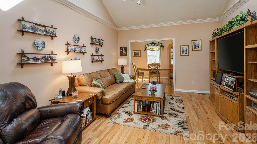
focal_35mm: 17
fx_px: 116
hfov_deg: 95.9
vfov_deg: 63.5
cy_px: 60
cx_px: 129
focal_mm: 16
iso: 320
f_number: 7.1
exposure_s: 1/60
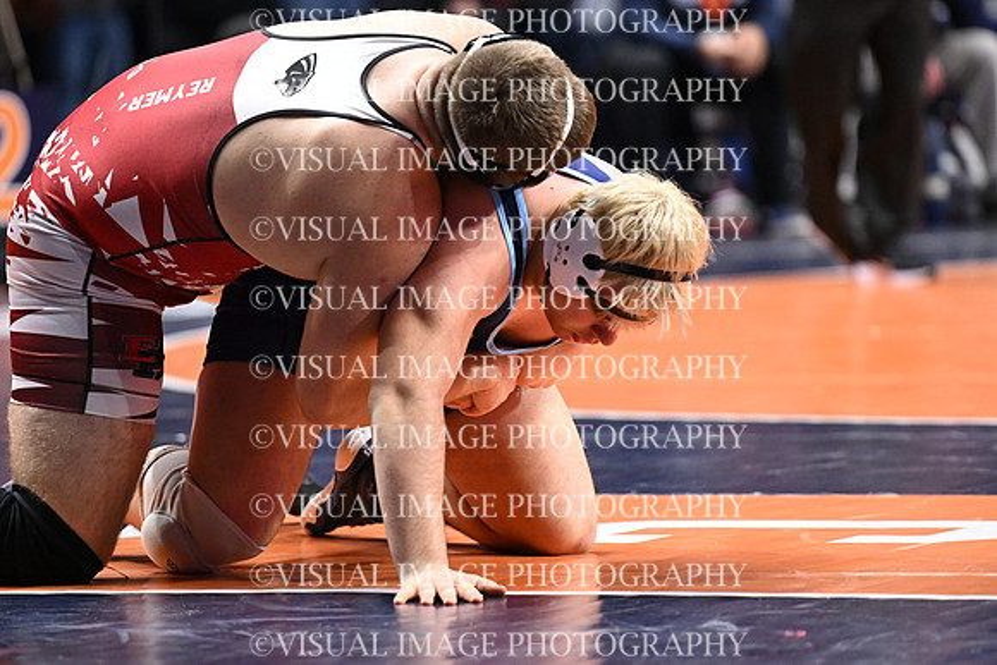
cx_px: 498
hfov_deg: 7.1
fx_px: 8088
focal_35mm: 292
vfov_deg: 4.7
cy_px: 332
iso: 4000
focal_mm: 195
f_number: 2.8
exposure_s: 1/1000
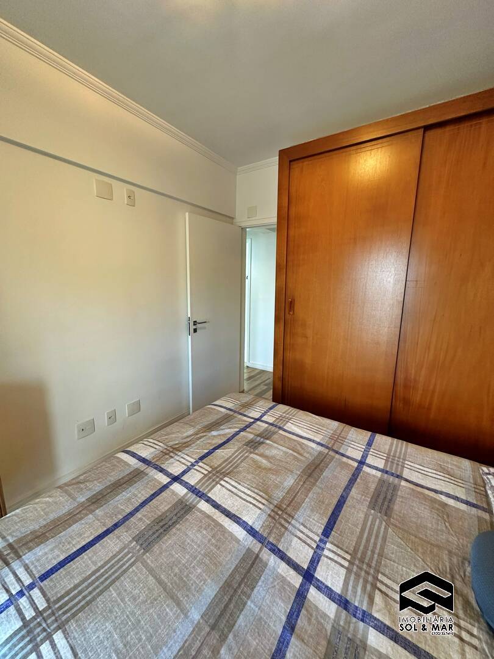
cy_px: 330
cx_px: 247
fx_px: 266
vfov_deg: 102.1
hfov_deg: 85.7
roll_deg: -1.4
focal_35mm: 14
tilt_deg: -9.8
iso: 200
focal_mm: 2.22
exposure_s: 1/60
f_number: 2.2
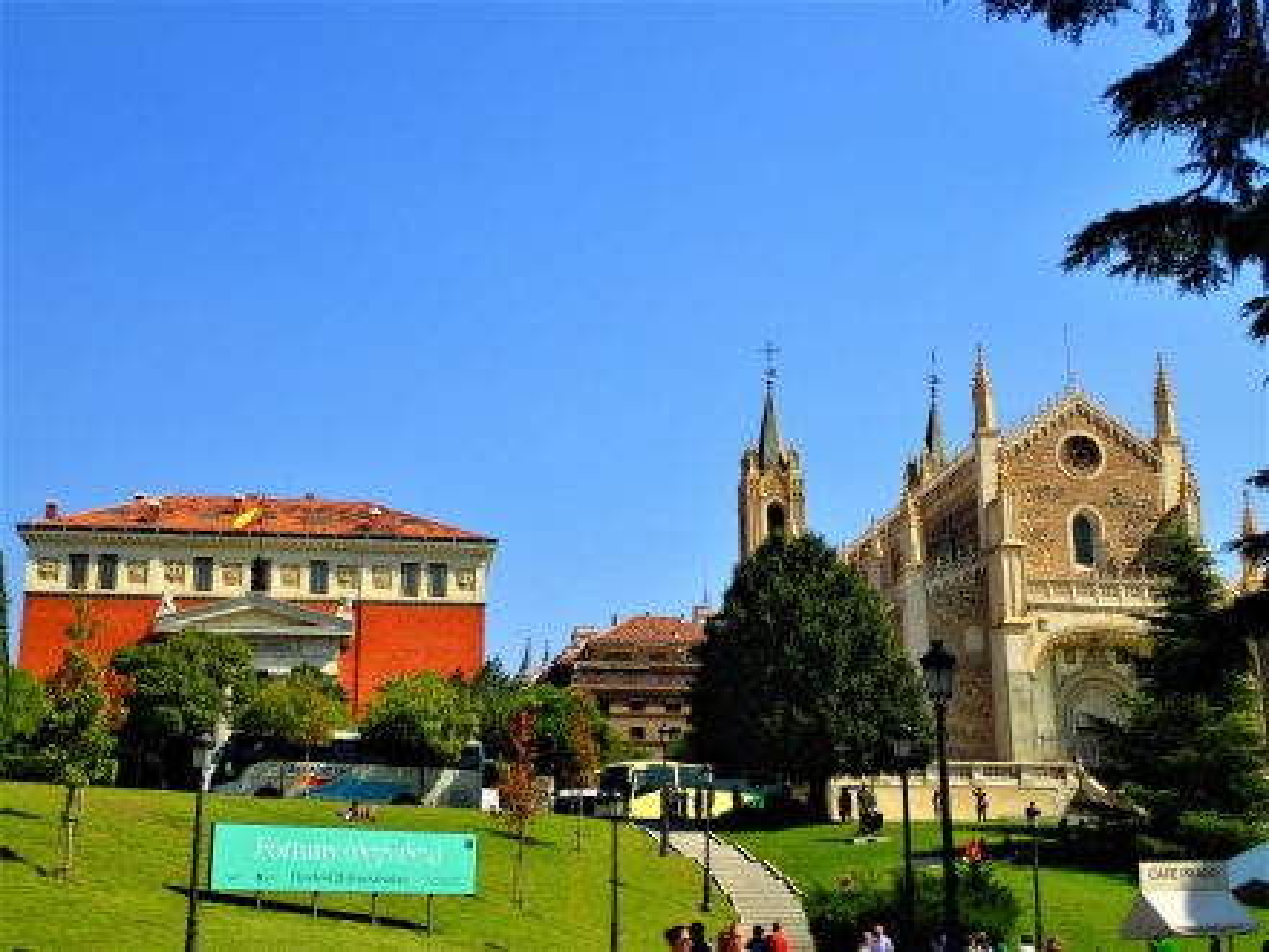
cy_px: 476
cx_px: 634
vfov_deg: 31.5
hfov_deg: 41.2
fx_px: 1686
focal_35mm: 46
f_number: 4.5
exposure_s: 1/800
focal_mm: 8.41
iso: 100
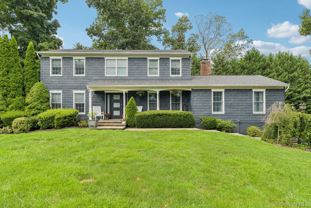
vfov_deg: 55.1
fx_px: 199
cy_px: 104
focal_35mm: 23
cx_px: 156
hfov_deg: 76.1
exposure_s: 1/200
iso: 250
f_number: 9
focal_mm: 23
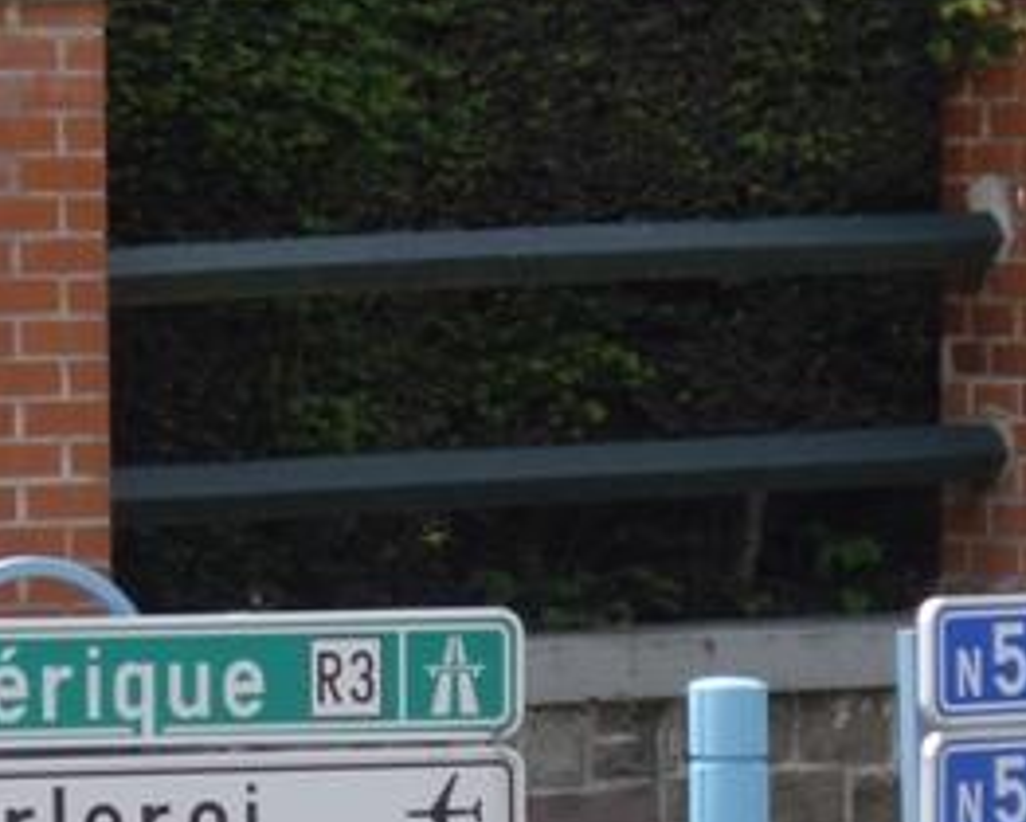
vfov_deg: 5.8
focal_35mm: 269
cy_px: 697
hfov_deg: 7.2
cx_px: 423
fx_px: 8174
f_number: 5.4
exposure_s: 1/160
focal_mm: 23.7
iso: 100
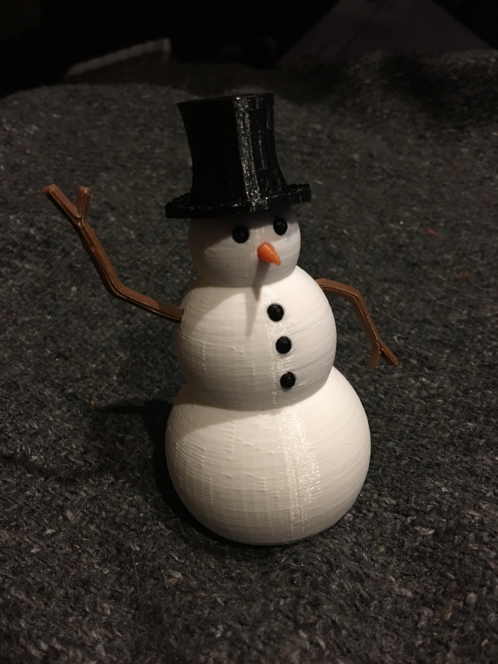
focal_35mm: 29
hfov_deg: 48.2
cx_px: 249
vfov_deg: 61.7
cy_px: 332
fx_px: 556
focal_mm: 4.15
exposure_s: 1/4
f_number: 2.2
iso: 160
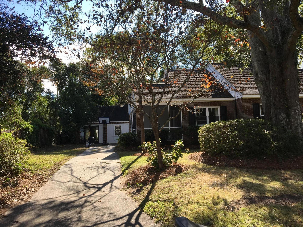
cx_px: 152
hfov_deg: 61.7
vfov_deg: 48.2
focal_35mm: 29
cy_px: 114
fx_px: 254
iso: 25
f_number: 2.2
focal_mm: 4.15
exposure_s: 1/739
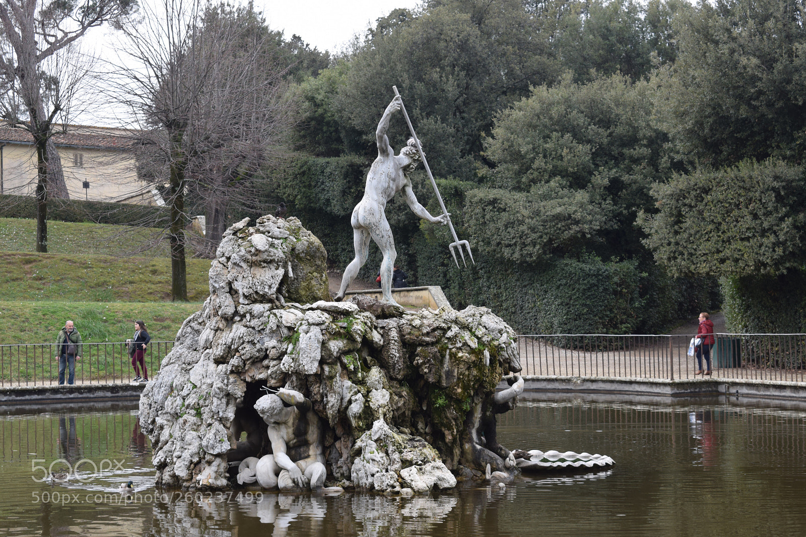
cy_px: 268
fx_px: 1679
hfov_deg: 27.0
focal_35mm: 75
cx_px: 403
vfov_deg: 18.2
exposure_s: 1/250
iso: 400
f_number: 8
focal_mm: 50
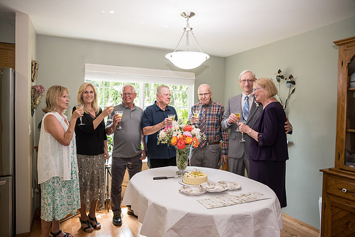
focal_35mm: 24
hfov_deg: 73.7
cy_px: 118
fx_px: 237
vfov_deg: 53.2
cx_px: 178
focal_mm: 24
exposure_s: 1/320
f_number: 4
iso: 2500
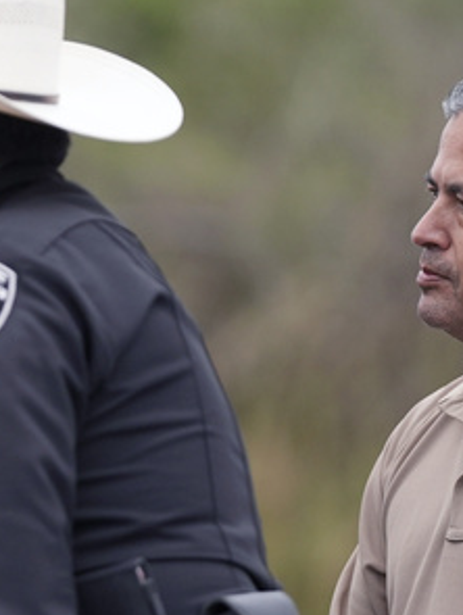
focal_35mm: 560
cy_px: 537
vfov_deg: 3.5
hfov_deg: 2.7
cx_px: -265
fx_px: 9965
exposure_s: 1/2500
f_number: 2.8
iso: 400
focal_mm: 168
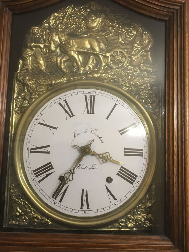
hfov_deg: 48.2
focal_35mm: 29
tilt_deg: +5.5
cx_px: 94
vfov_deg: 61.7
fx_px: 211
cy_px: 126
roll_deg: -0.9
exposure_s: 1/8
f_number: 2.2
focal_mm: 4.15
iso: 125
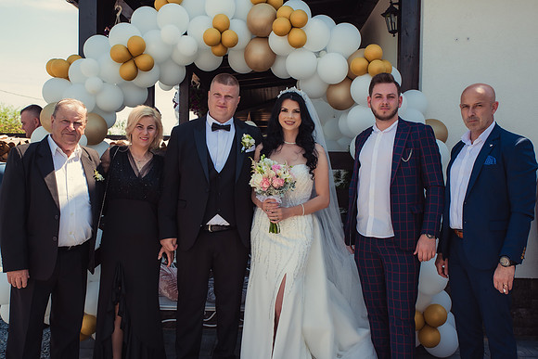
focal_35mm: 39
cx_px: 279
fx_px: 577
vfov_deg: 34.5
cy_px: 187
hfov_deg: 50.0
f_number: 7.1
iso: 200
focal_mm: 36
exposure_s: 1/200
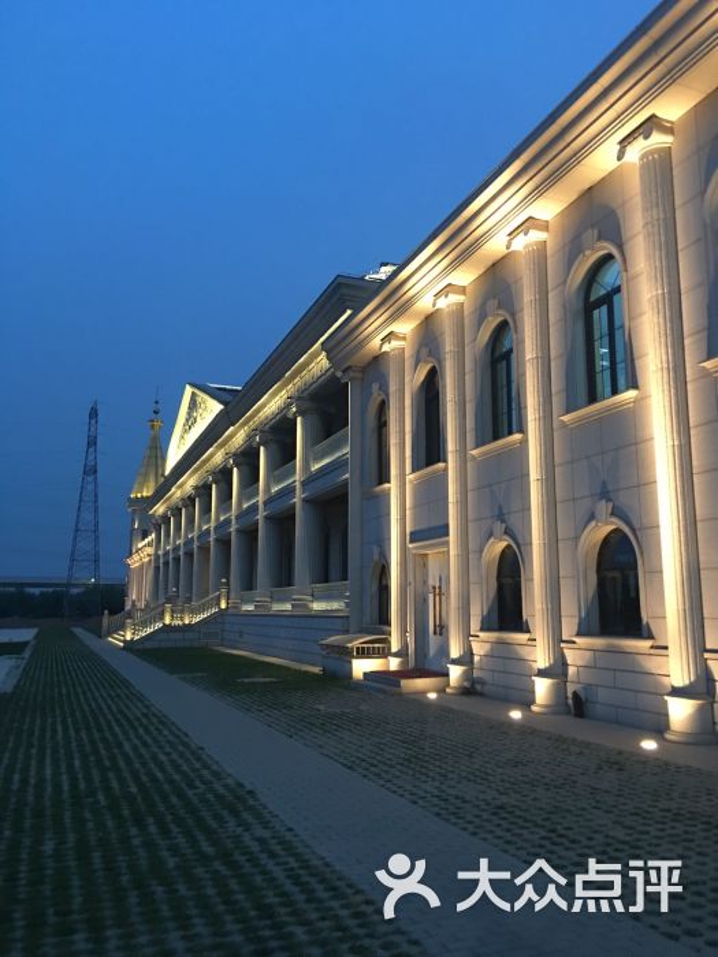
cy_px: 478
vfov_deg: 61.7
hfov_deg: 48.2
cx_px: 359
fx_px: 802
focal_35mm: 29
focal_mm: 4.15
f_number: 2.2
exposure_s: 1/8
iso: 125
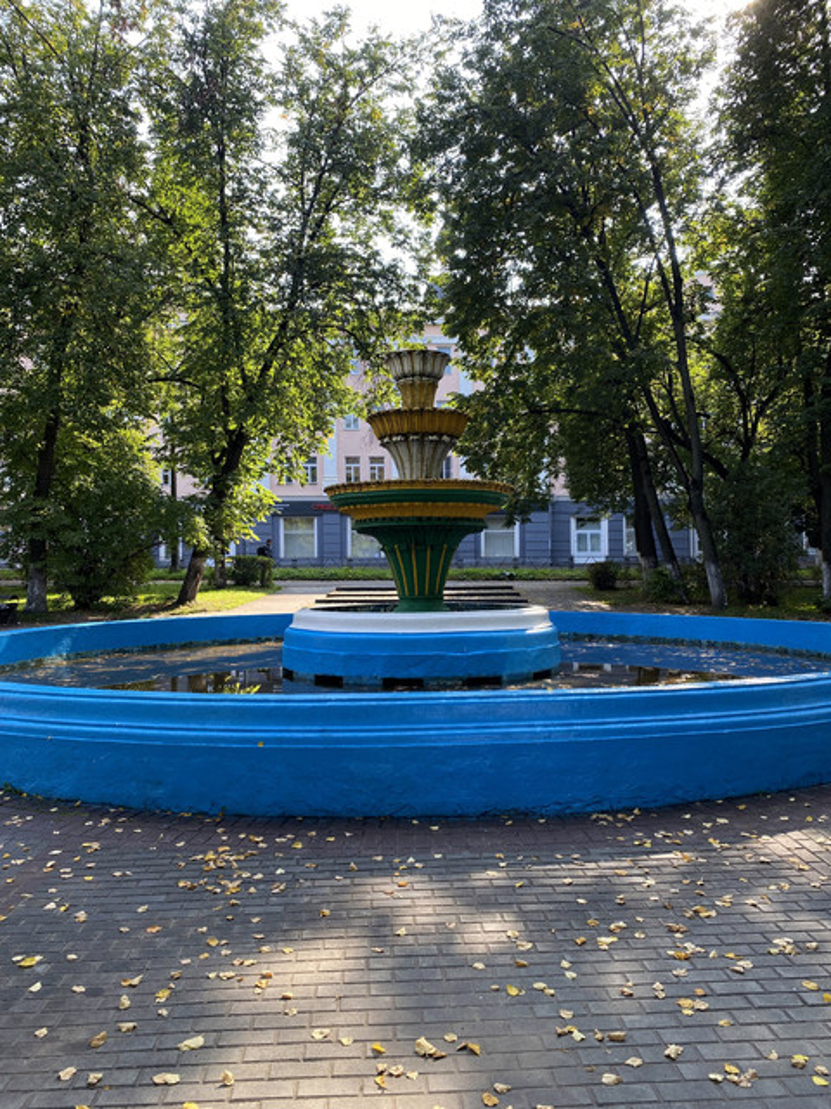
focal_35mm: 26
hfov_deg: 53.1
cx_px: 416
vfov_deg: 67.3
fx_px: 832
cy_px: 554
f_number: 1.8
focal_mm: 4.25
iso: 32
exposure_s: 1/335
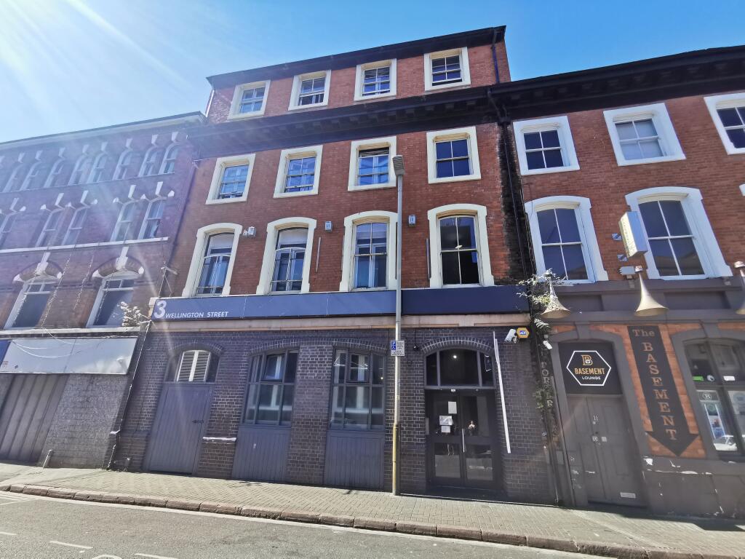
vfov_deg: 78.1
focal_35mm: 16
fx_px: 344
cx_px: 372
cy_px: 280
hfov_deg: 94.5
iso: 50
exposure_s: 1/333
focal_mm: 2.35
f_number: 2.2
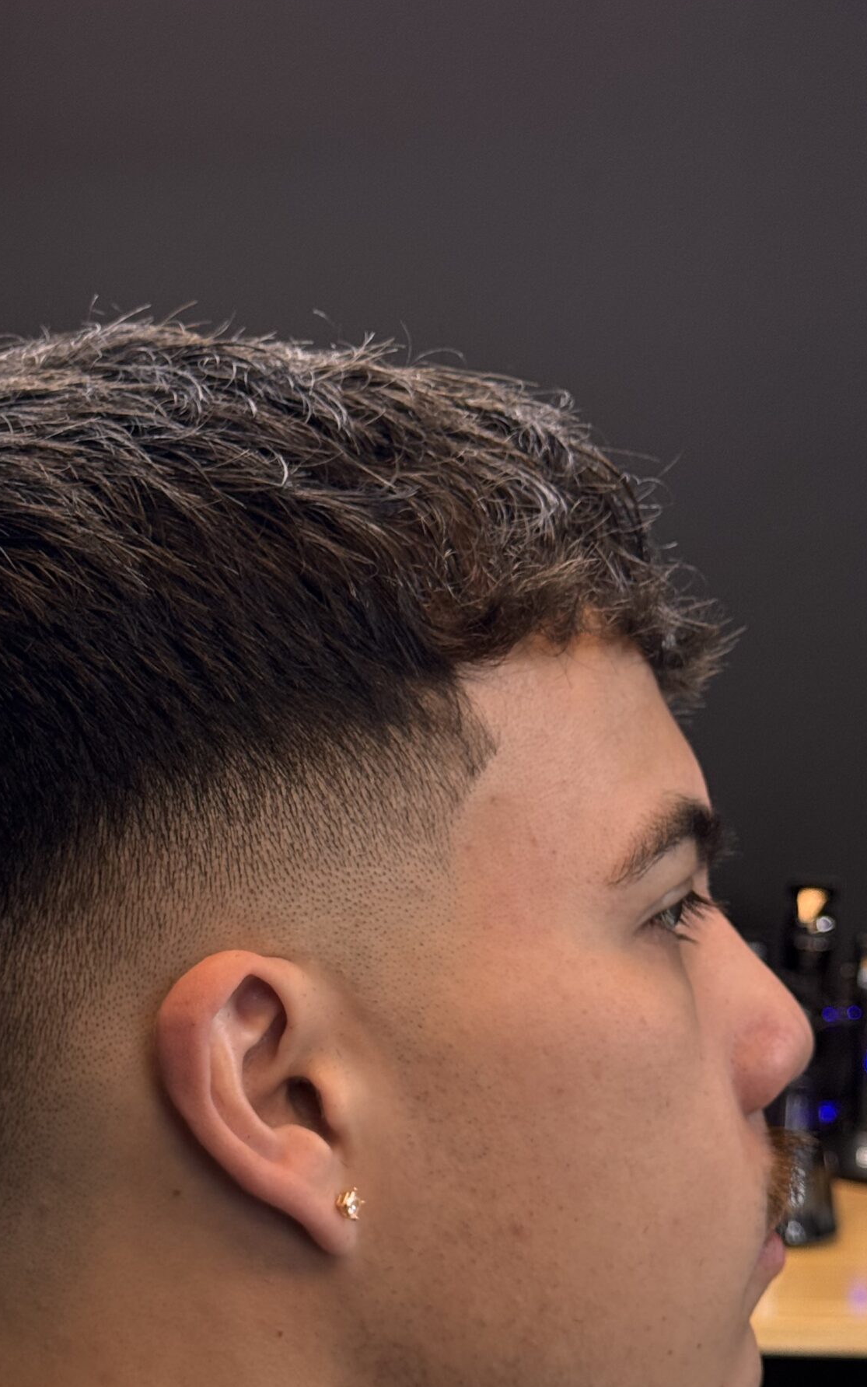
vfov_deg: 28.1
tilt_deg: -8.3
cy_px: 860
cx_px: 281
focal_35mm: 73
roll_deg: -3.9
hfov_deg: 17.8
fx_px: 2760
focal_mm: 6.76
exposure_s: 1/120
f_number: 1.78
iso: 125
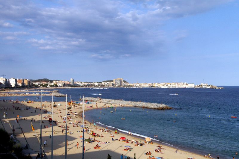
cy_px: 80
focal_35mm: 46
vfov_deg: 28.9
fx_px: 308
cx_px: 120
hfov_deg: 42.4
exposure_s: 1/1500
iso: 800
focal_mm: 31
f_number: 9.5
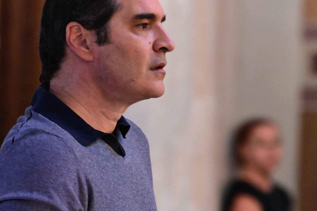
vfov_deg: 4.4
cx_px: 126
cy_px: 70
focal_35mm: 315
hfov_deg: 6.5
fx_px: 2774
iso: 8000
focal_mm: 155
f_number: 4
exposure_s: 1/160
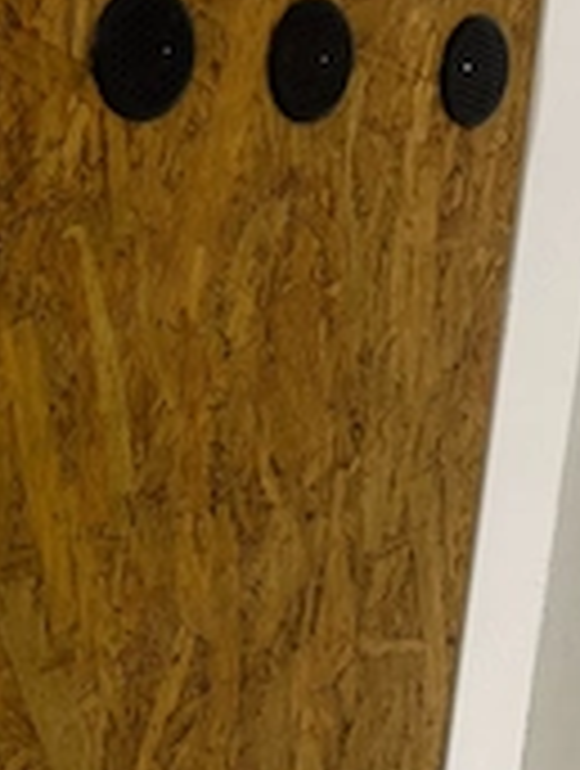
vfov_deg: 34.2
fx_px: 1246
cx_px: -76
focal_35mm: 56
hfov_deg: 24.3
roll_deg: -1.9
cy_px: 333
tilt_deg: -10.4
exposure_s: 1/50
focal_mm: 6.76
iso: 320
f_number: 1.78
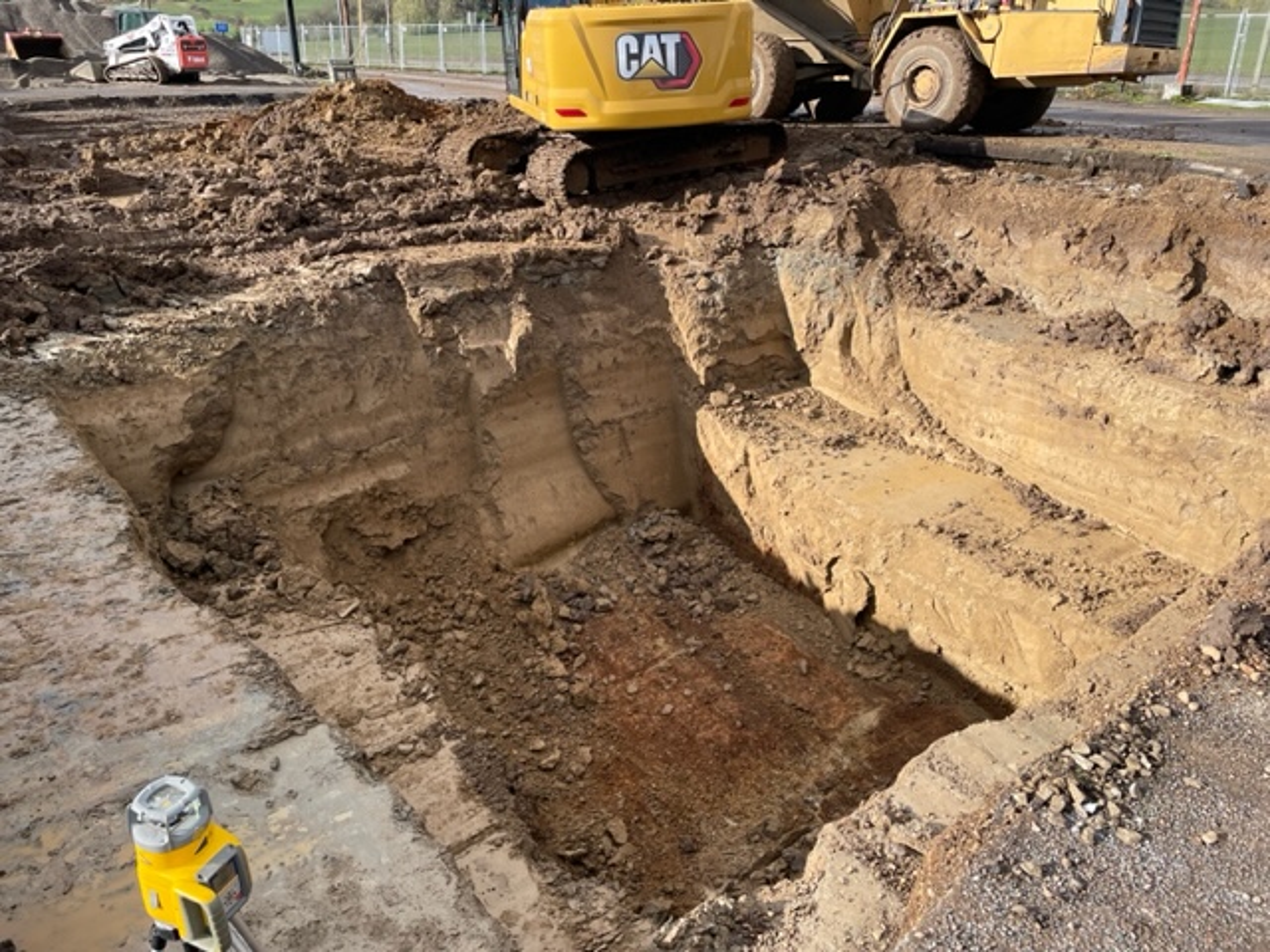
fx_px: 954
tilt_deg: -24.5
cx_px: 635
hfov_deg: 67.3
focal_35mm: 26
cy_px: 476
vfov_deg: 53.1
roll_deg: -0.5
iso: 32
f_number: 1.6
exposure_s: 1/1233
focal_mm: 4.2
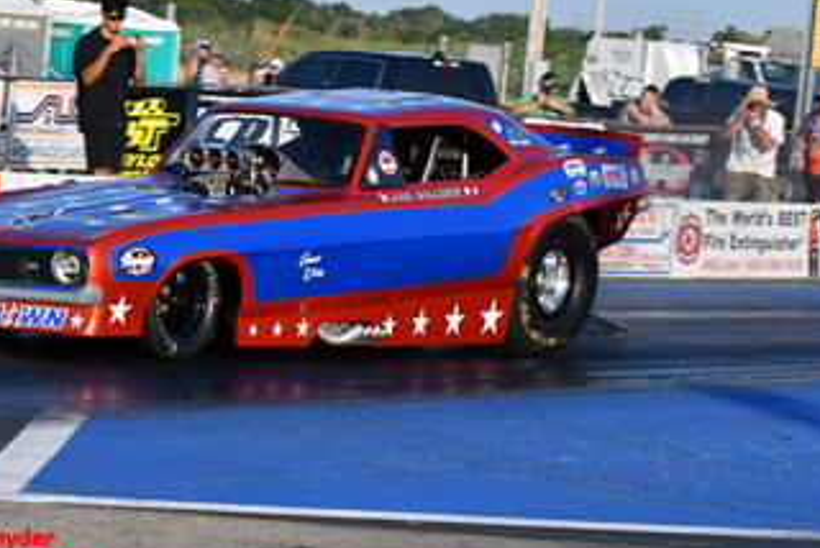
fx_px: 3739
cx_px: 346
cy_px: 233
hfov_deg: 12.5
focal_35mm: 164
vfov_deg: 8.4
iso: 160
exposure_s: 1/1000
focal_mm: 70
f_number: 5.6
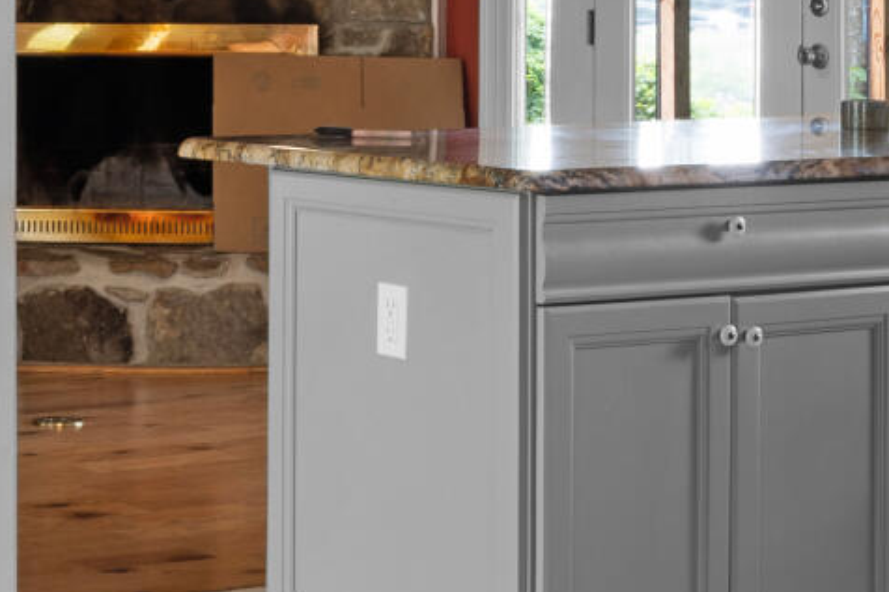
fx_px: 3110
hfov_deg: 15.4
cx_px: -284
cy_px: -7
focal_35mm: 126
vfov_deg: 10.8
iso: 100
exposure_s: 2.5
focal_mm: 20
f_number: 9
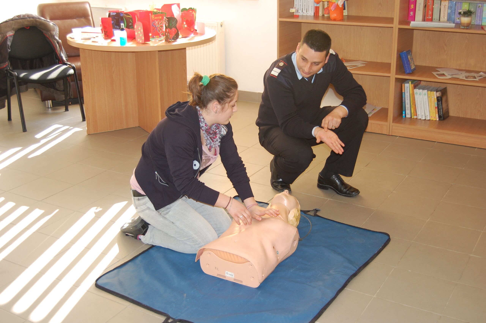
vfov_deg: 28.9
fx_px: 627
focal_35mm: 46
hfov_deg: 42.4
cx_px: 243
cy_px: 162
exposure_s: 1/60
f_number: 4.5
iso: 400
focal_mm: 31
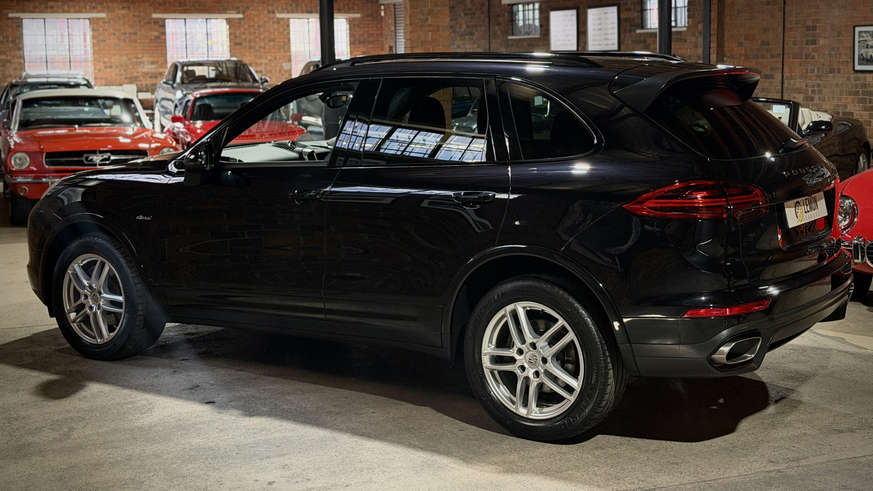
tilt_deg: -5.6
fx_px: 1227
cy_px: 165
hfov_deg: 39.2
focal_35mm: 53
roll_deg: +1.1
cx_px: 433
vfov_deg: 22.5
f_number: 1.78
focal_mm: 6.76
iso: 250
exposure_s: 1/33
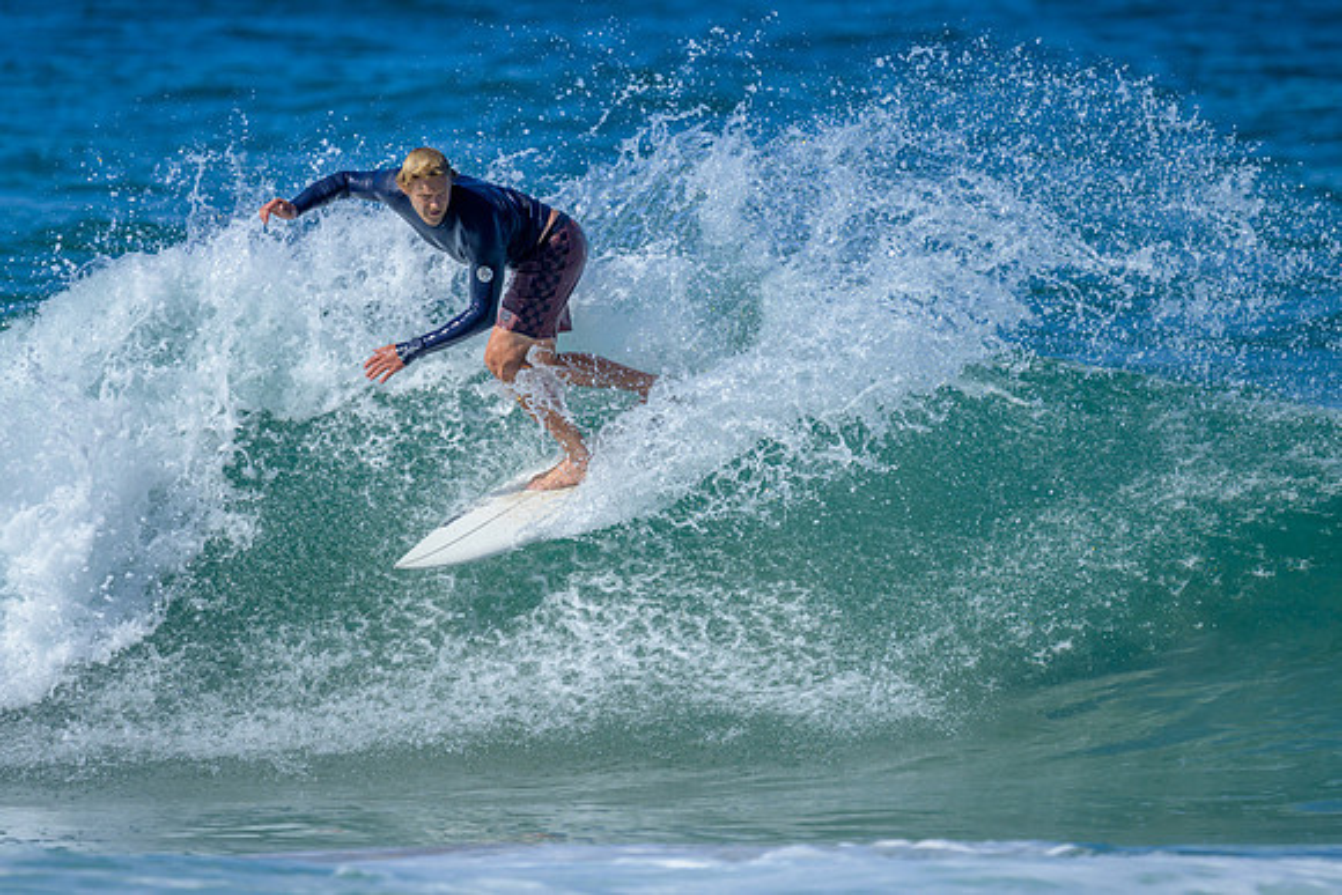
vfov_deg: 1.3
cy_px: 455
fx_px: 40969
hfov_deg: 1.9
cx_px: 622
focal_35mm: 1099
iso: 250
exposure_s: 1/2500
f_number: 6.3
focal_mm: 800
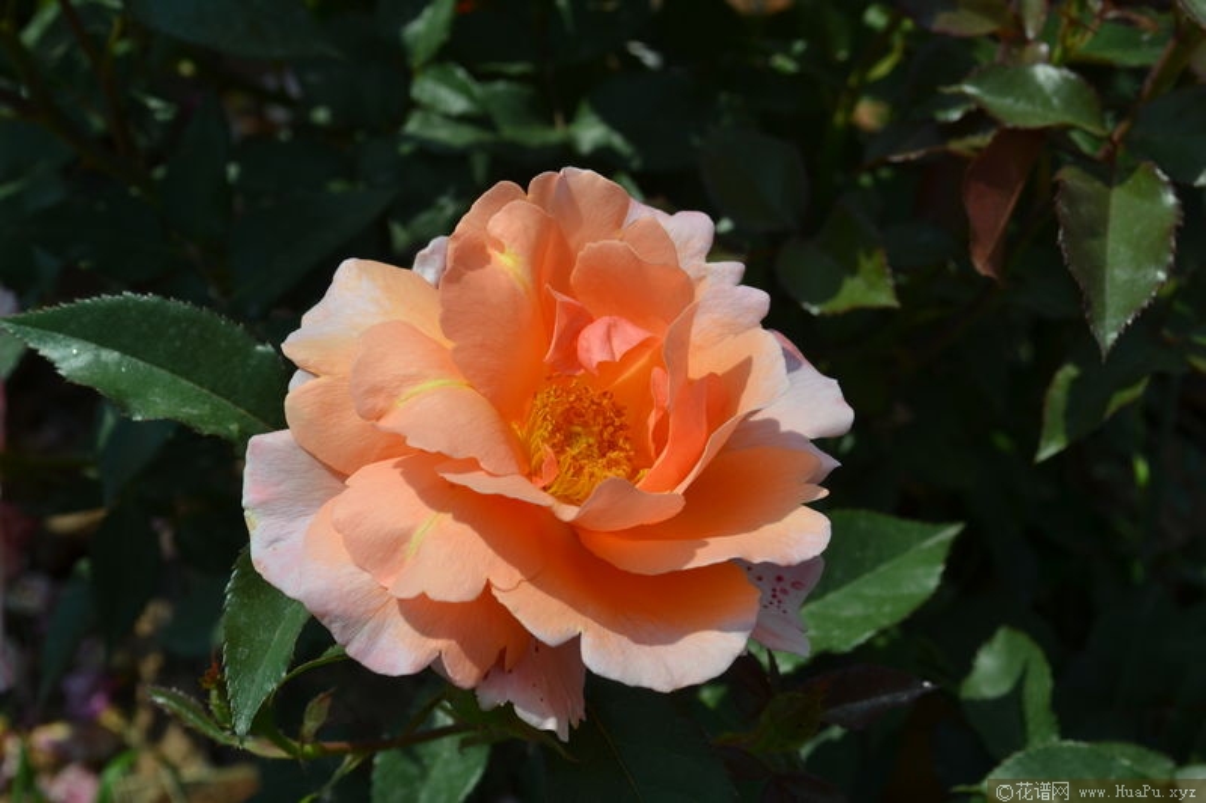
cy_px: 402
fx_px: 2311
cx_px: 603
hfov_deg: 29.2
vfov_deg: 19.7
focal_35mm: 69
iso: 100
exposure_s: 1/400
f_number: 10
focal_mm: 46
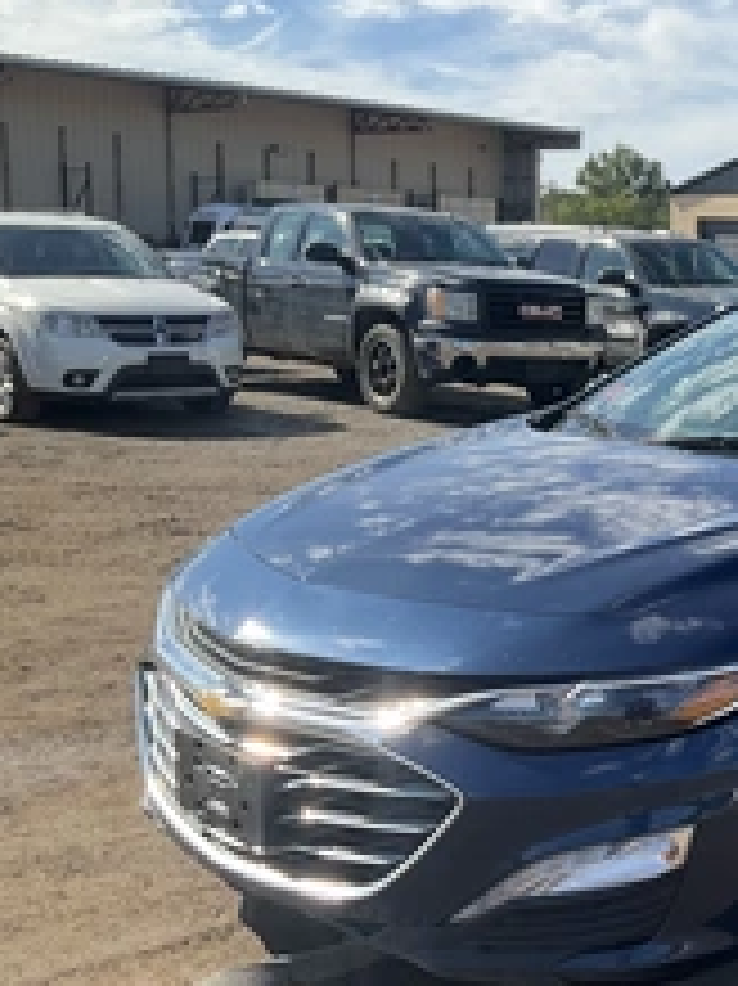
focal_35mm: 53
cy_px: 545
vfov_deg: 36.2
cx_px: 814
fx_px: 1508
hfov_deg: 25.5
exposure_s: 1/1279
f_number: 1.8
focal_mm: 3
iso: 25
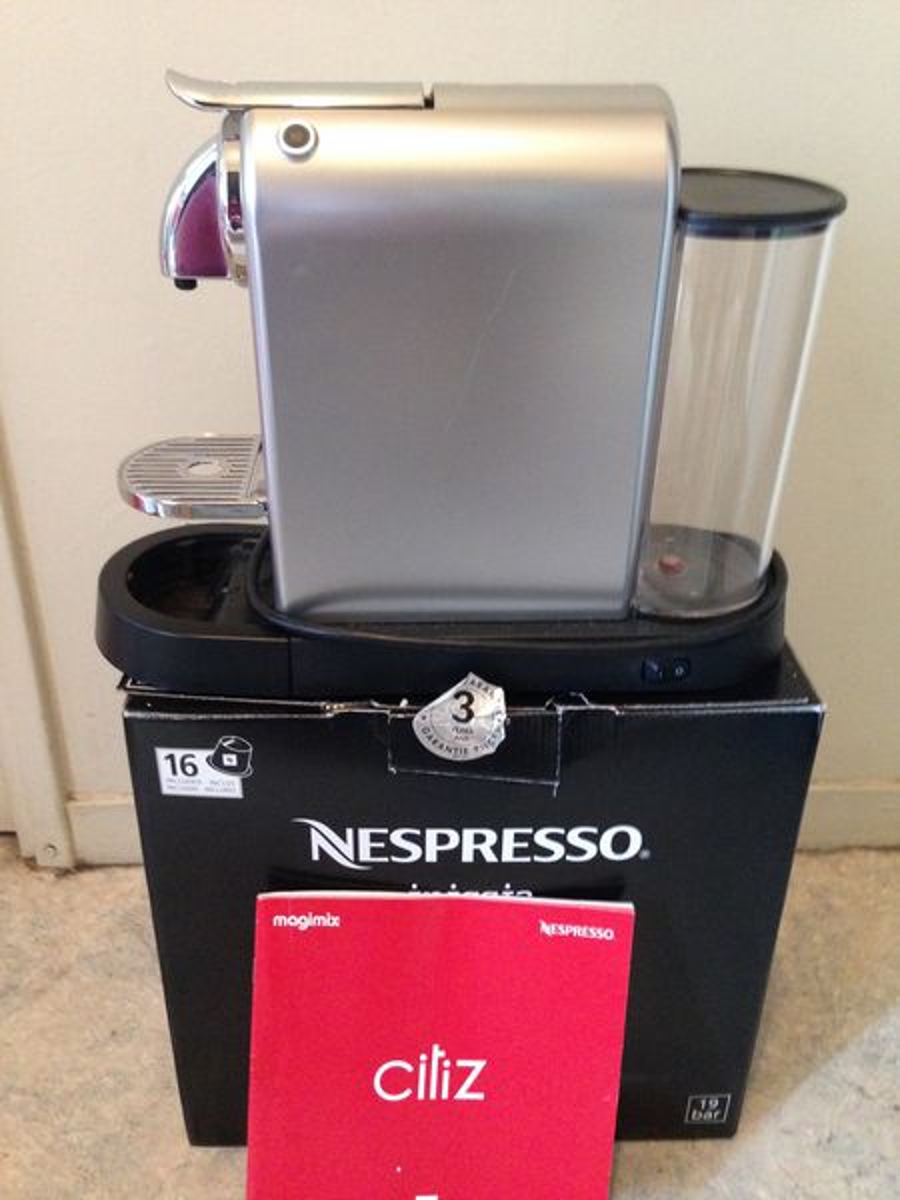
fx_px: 1144
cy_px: 600
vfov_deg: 55.4
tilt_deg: -26.4
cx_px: 450
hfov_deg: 42.9
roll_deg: -0.2
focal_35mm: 33
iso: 400
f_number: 2.4
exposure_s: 1/15
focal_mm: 4.12
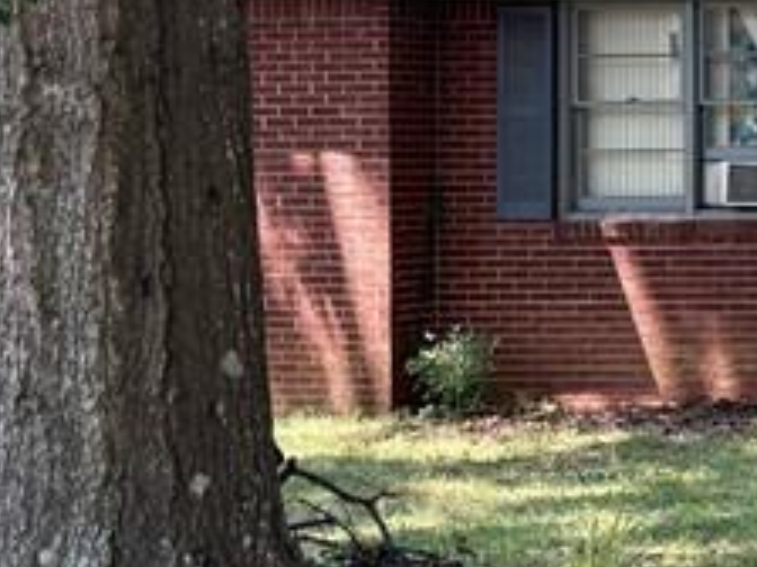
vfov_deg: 12.4
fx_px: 2602
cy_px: 94
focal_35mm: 119
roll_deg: +0.5
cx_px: 1254
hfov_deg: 14.9
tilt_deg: -0.1
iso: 64
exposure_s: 1/359
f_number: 1.6
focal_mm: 5.96
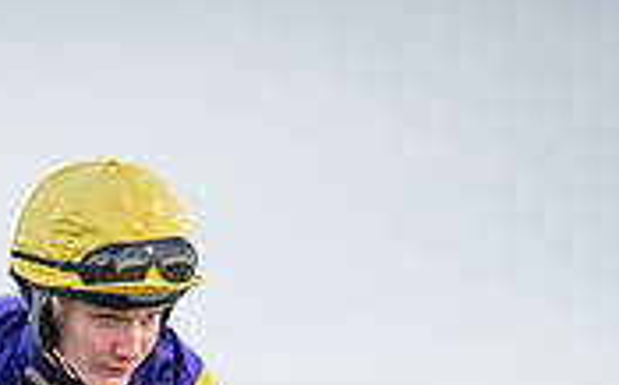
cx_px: -16
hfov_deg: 1.3
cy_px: 781
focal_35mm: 1577
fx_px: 26578
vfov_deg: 0.8
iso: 800
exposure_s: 1/1250
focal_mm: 400
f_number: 5
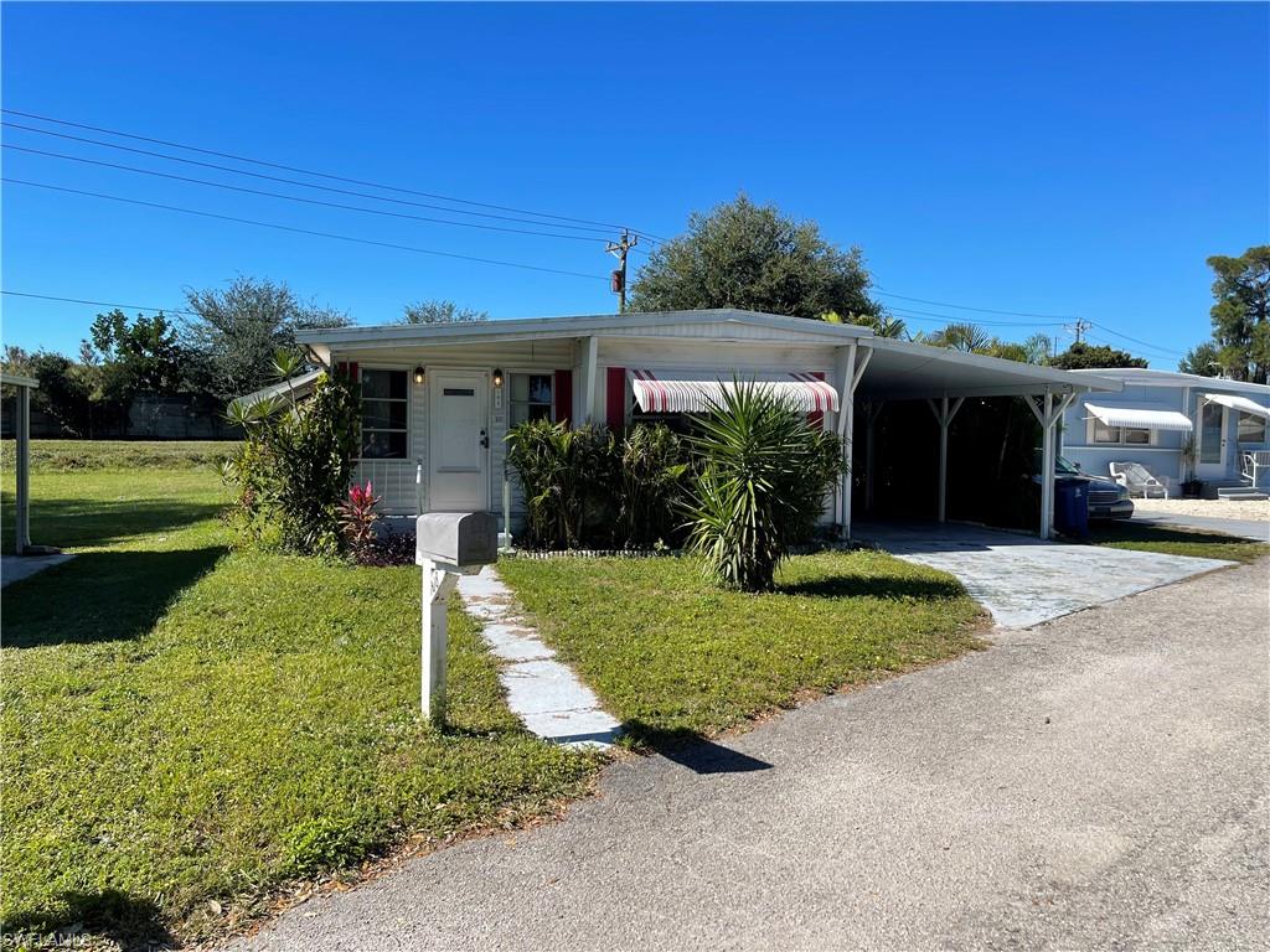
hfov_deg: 67.3
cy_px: 476
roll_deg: -0.8
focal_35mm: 26
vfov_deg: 53.1
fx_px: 954
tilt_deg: -3.2
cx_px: 635
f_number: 1.6
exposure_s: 1/3003
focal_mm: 5.1
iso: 32
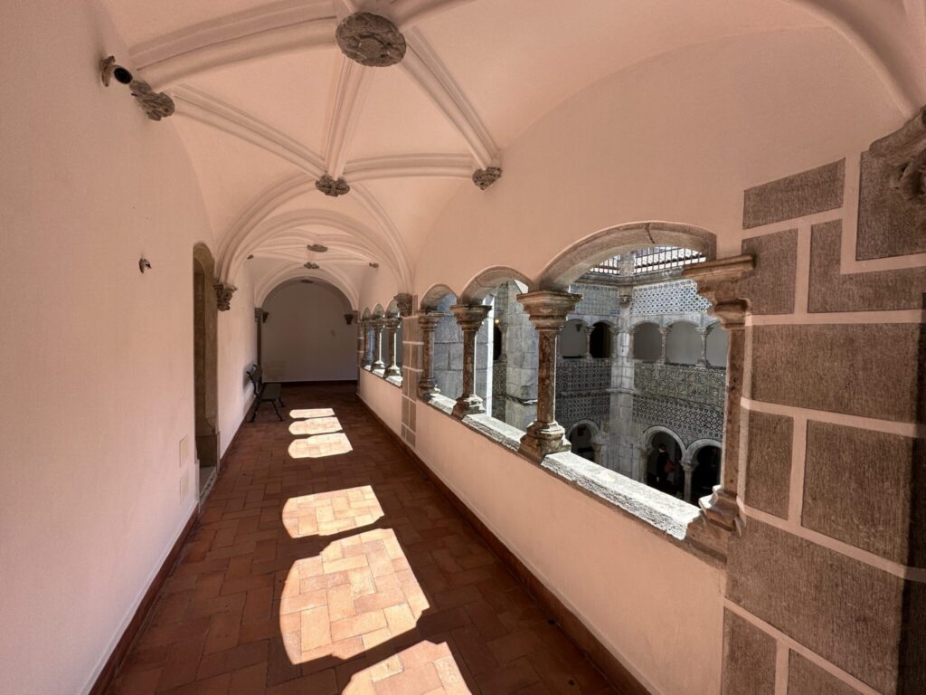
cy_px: 348
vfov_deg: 85.7
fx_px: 375
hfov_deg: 102.1
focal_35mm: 14
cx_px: 463
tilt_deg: -2.4
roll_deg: -0.5
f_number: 2.2
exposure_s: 1/430
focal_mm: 2.22
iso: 40
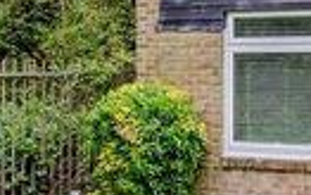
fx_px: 644
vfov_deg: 16.3
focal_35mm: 76
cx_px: 392
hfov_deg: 24.2
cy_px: -54
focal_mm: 14
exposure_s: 1/125
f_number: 8
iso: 640
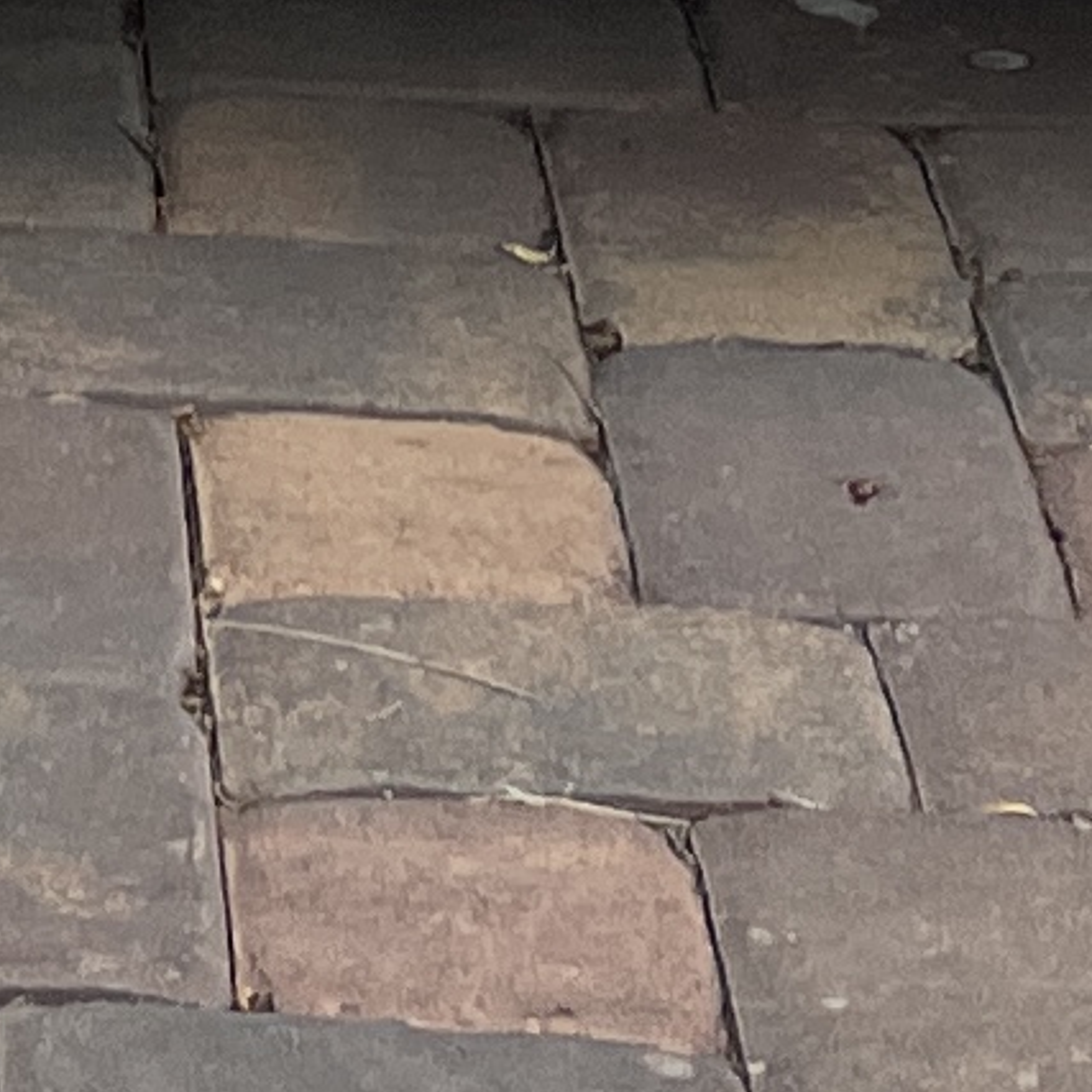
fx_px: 7745
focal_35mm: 217
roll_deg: +3.9
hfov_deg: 8.0
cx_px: 41
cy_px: -2240
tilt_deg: -2.9
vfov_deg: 7.1
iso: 32
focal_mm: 4.2
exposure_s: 1/4831
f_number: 1.6
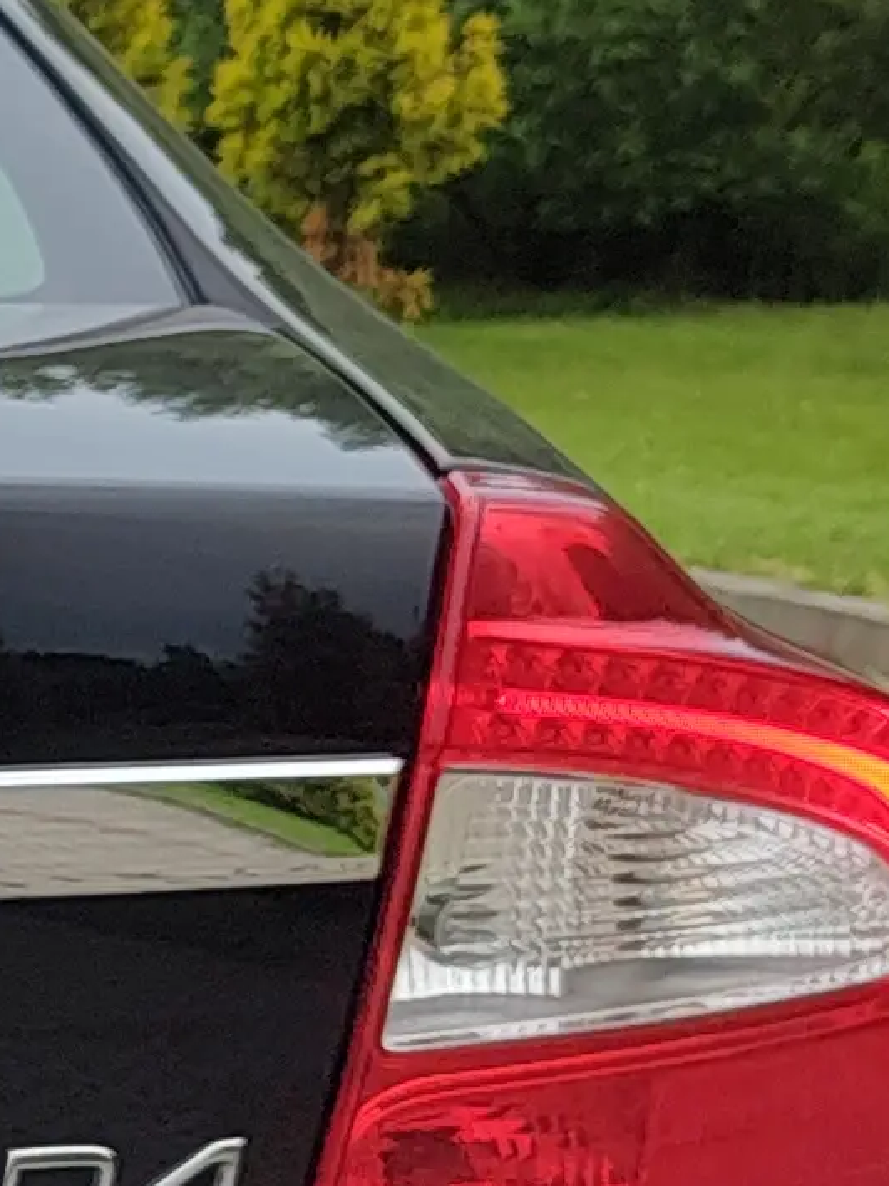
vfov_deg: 14.7
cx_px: -1267
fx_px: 4554
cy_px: 992
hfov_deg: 9.8
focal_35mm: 133
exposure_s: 1/498
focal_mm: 5.56
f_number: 1.8
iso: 100
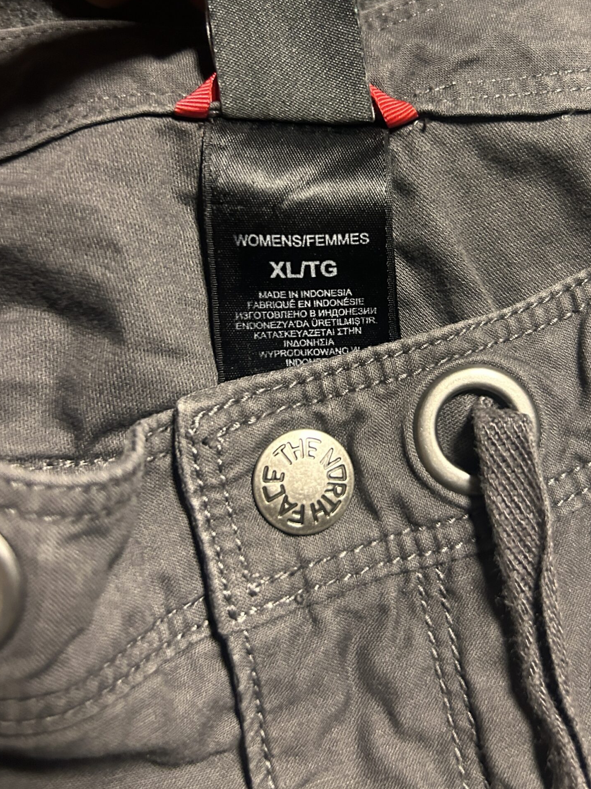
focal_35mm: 35
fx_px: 797
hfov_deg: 40.4
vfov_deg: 51.8
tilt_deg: -48.9
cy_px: 274
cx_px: 368
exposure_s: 1/33
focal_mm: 5.7
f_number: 1.5
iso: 400
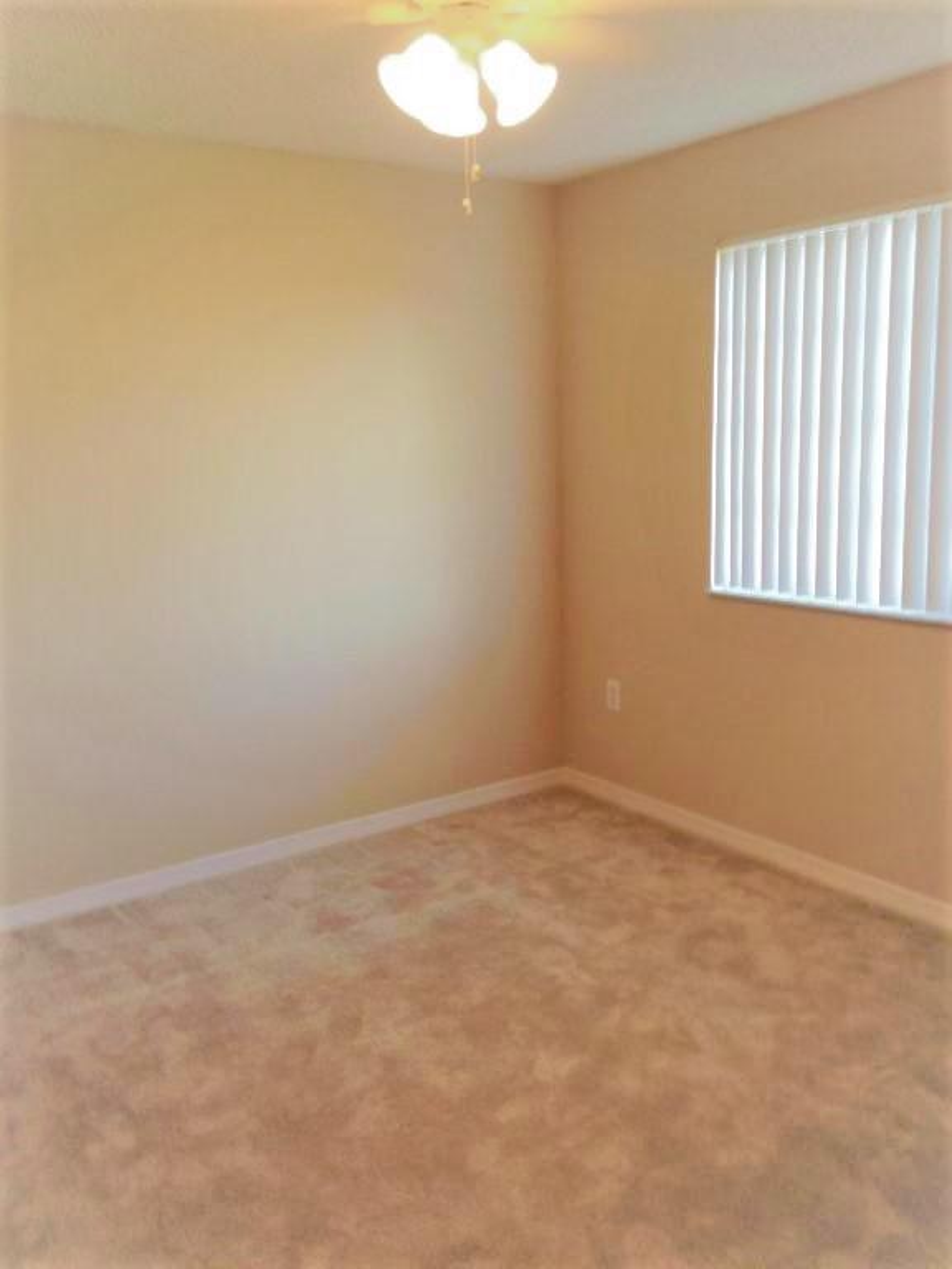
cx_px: 476
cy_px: 634
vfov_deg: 55.4
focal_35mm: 33
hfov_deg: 42.9
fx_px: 1210
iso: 50
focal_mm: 4.12
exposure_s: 1/24
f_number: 2.4
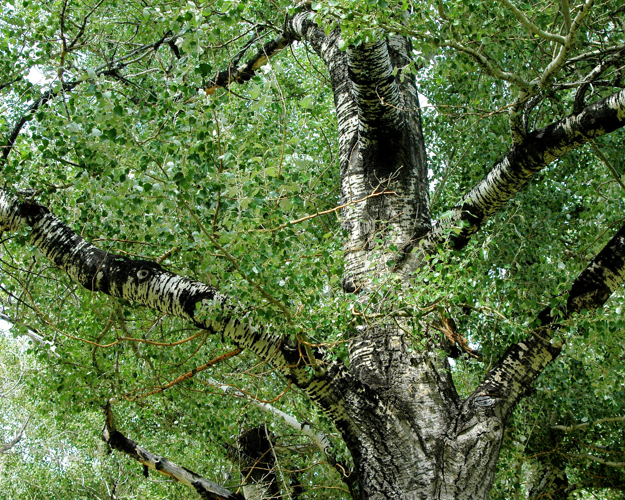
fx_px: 1443
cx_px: 372
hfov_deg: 24.4
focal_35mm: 78
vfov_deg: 19.7
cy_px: 250
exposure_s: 1/200
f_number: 7.1
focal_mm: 46
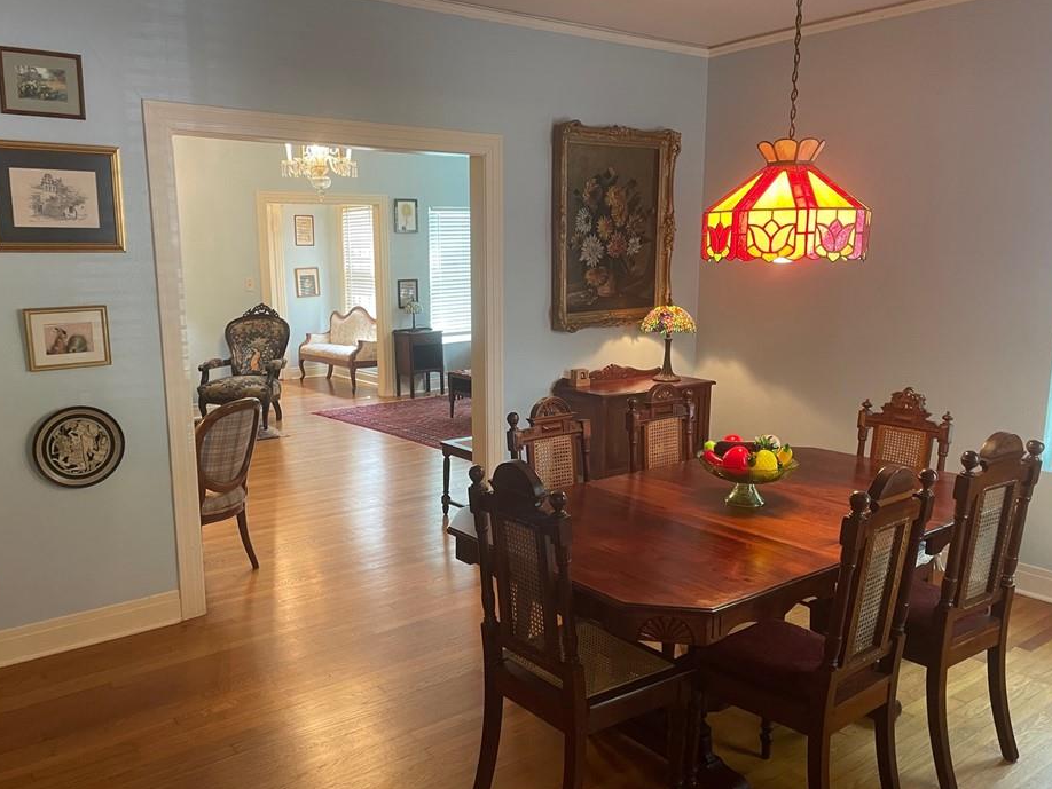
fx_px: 882
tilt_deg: -10.7
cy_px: 416
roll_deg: +0.7
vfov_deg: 48.2
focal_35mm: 29
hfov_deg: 61.5
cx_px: 480
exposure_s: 1/60
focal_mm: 4.2
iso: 250
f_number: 1.6
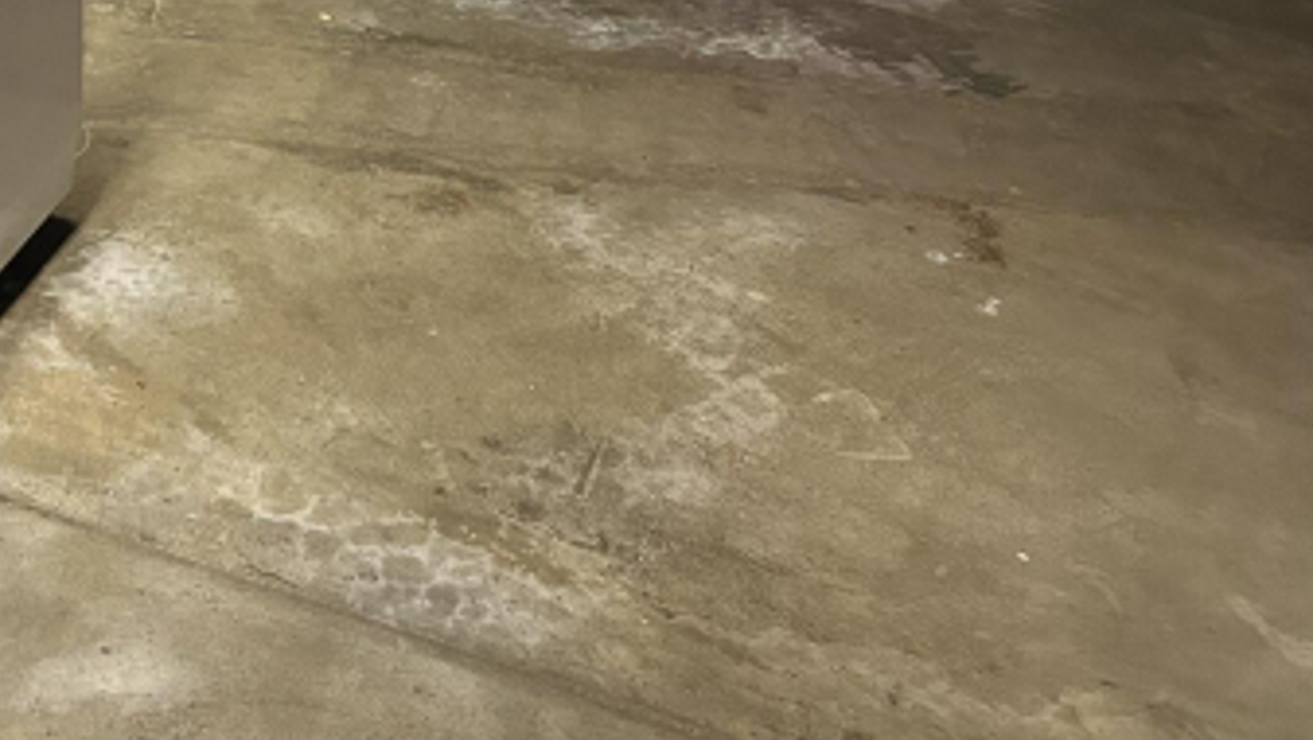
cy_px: -195
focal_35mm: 56
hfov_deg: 34.5
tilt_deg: -19.3
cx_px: 68
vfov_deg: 19.9
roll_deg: -1.5
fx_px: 1951
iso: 400
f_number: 1.5
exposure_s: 1/60
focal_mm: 5.7
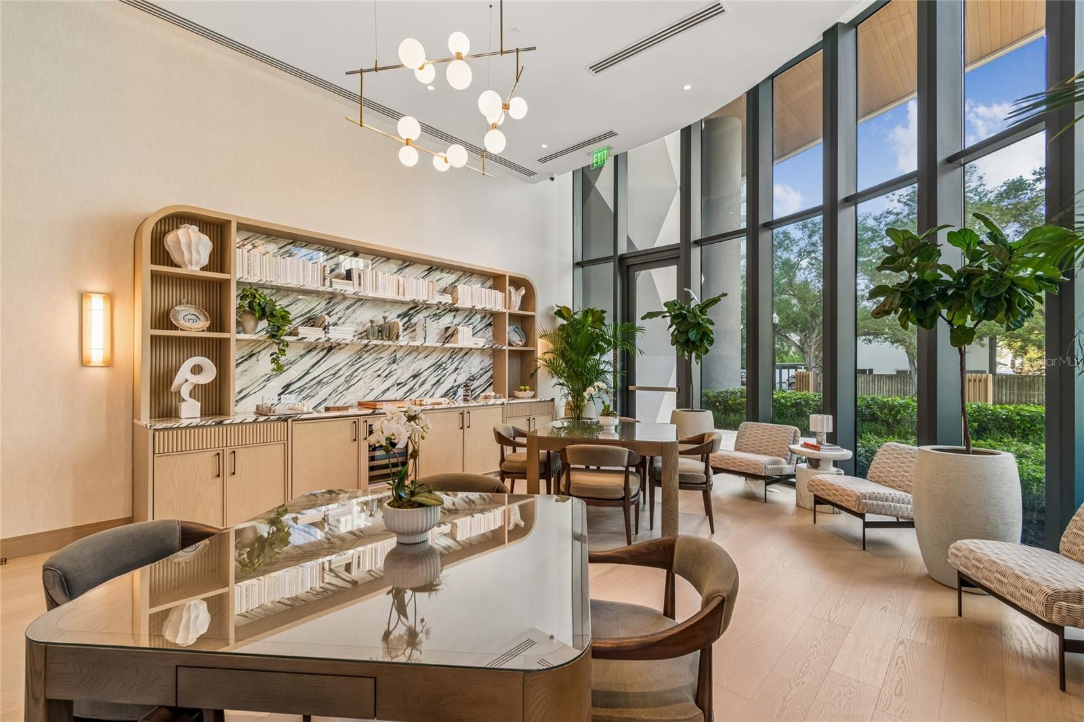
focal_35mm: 15
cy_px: 361
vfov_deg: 77.3
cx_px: 542
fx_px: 452
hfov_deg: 100.4
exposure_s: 1/10
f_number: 7.1
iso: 100
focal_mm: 10
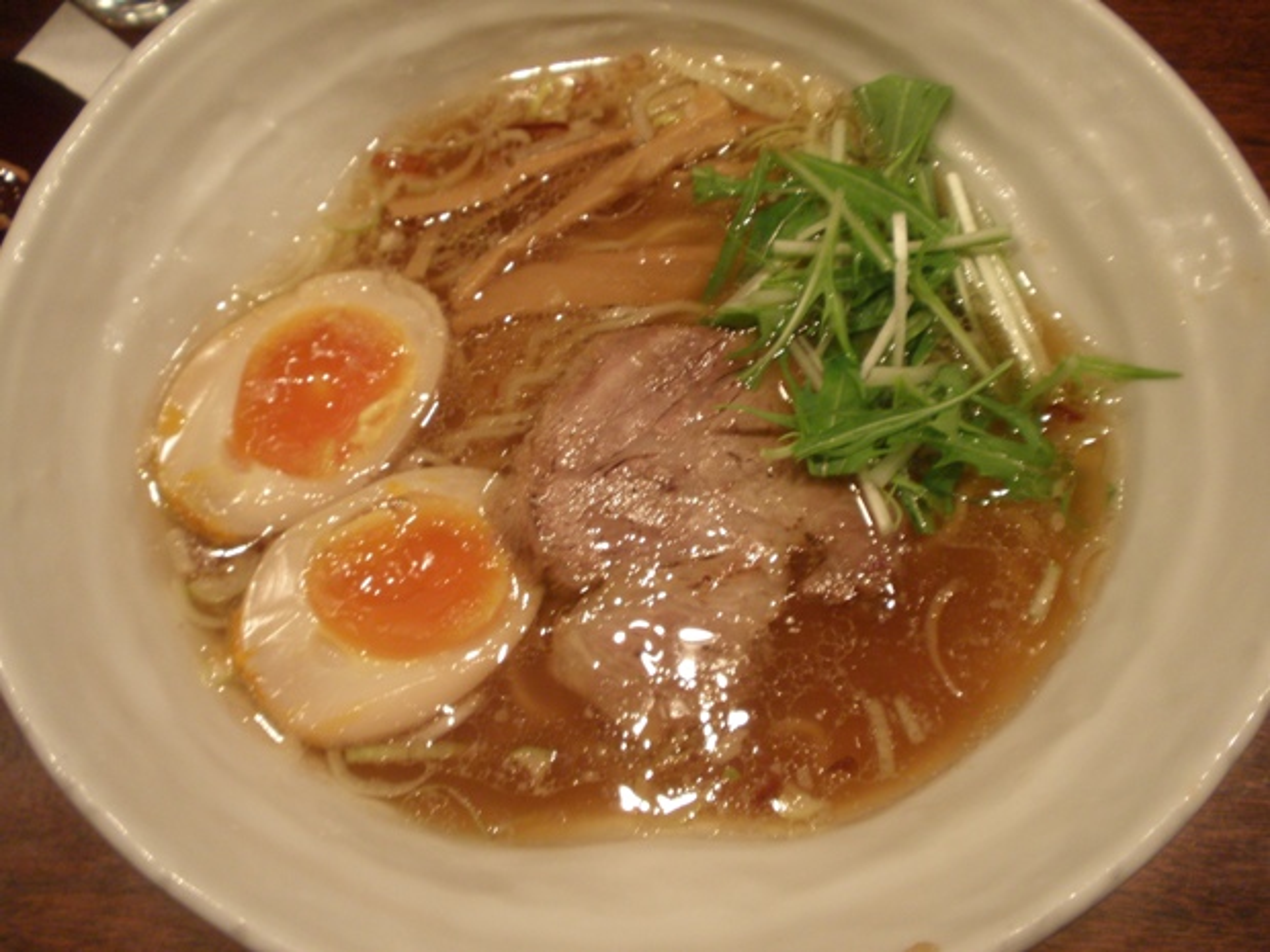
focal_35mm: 37
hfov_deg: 50.1
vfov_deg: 38.7
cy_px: 476
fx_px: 1357
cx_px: 635
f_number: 3.5
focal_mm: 6.6
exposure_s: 1/4
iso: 100
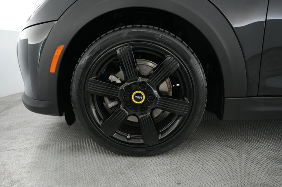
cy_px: 94
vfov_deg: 51.2
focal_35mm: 25
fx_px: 196
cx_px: 141
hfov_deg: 71.5
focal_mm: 25
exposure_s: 1/160
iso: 6400
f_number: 2.8
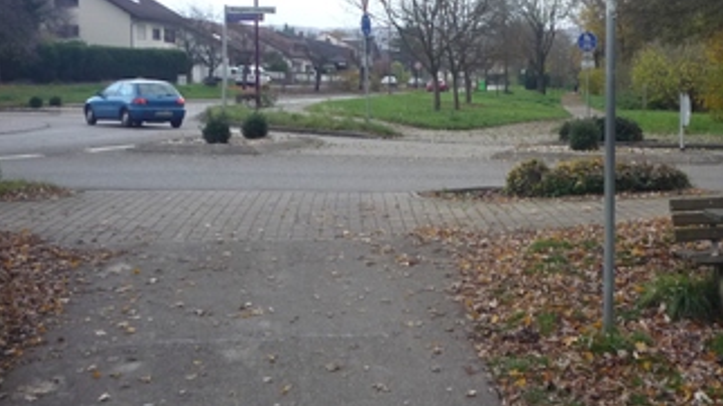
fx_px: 997
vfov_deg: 22.9
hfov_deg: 39.2
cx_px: 503
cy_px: 126
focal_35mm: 52
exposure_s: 1/200
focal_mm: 5.2
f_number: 3.3
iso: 200
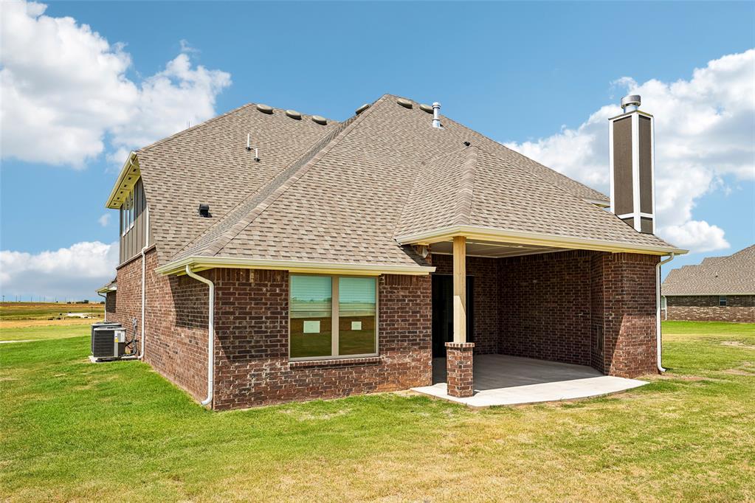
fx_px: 503
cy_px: 252
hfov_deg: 73.7
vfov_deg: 53.1
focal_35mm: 24
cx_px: 378
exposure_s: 1/320
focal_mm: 24
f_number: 8
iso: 100
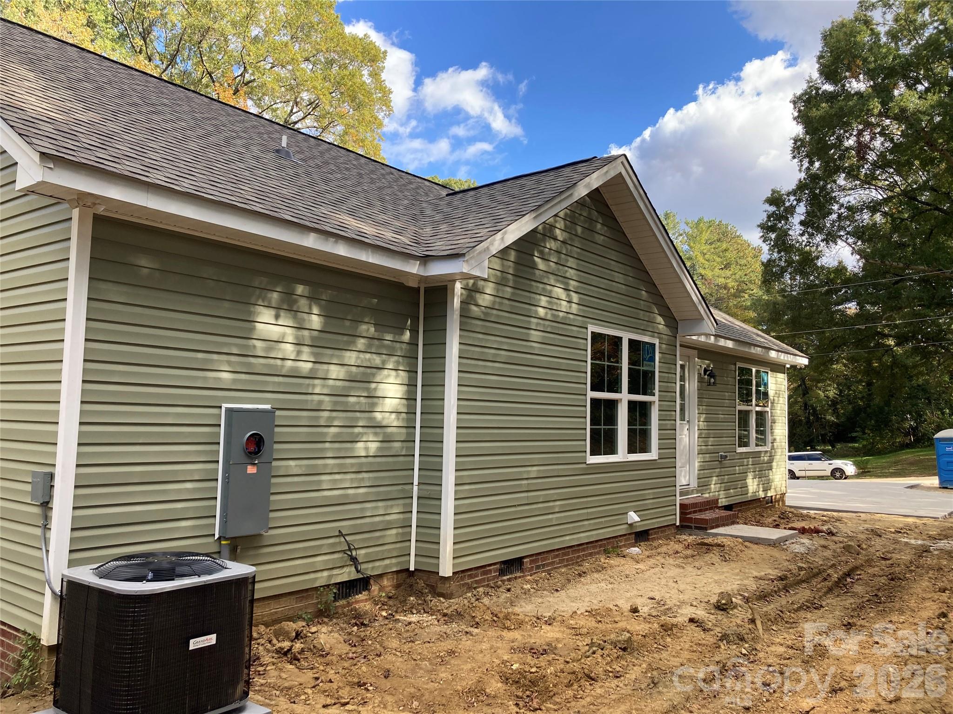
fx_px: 771
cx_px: 476
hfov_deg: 63.4
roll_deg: -2.3
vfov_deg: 49.7
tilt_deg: +4.9
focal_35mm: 28
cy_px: 357
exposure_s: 1/467
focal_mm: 3.99
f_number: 1.8
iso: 20
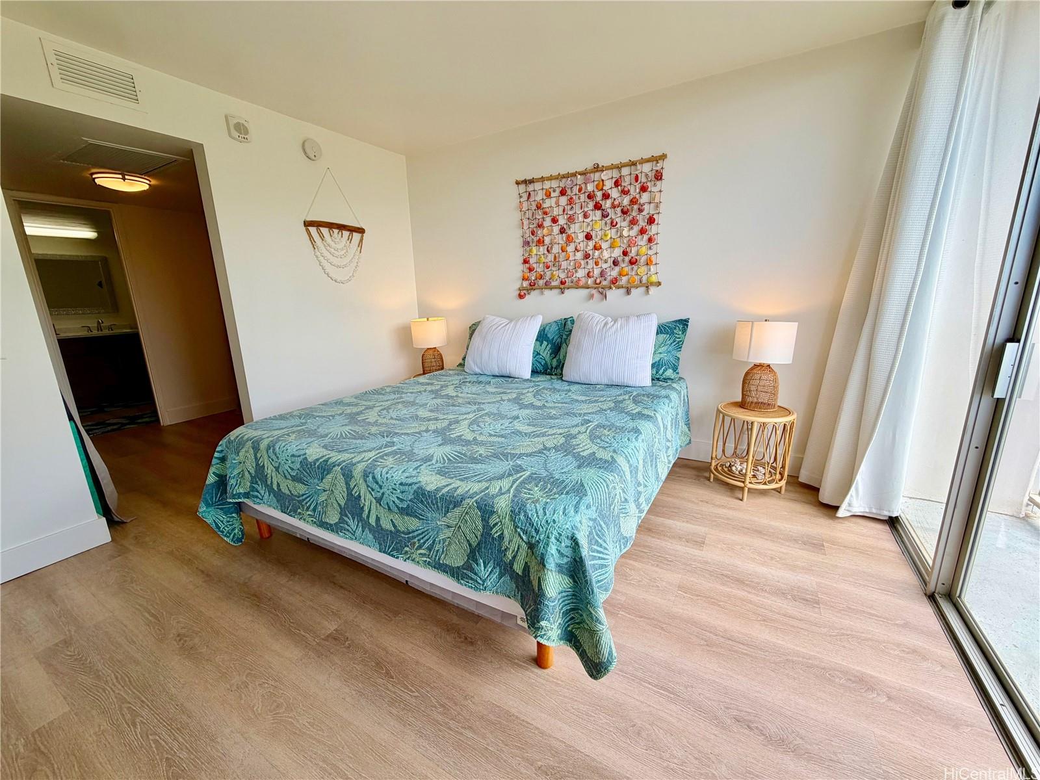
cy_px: 390
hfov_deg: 102.1
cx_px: 520
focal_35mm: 14
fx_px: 421
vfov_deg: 85.7
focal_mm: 2.22
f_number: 2.2
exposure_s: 1/279
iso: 50
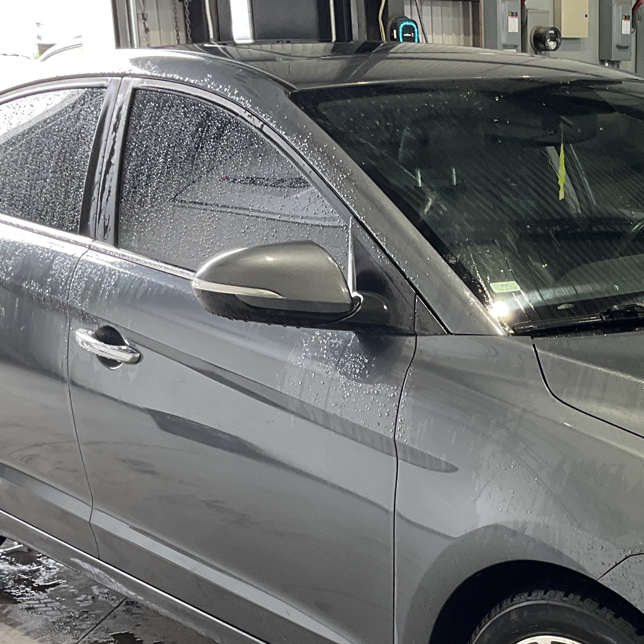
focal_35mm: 66
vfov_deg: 25.4
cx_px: 612
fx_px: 1389
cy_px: 556
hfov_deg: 25.1
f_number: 1.8
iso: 50
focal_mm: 3
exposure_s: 1/60
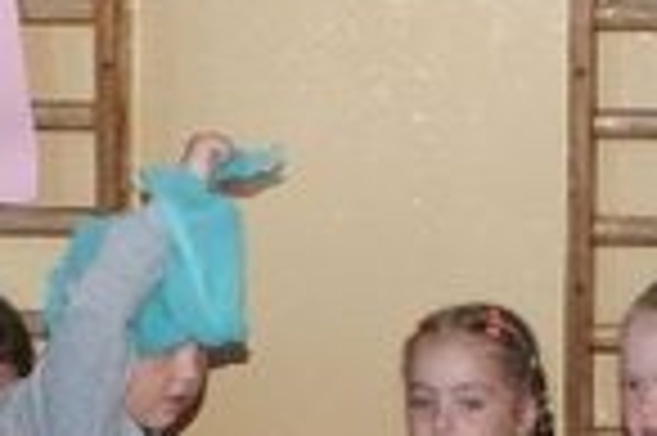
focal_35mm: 187
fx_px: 3409
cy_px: 560
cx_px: 436
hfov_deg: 11.0
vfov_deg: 7.3
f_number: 4.5
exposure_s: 1/60
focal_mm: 28
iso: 400
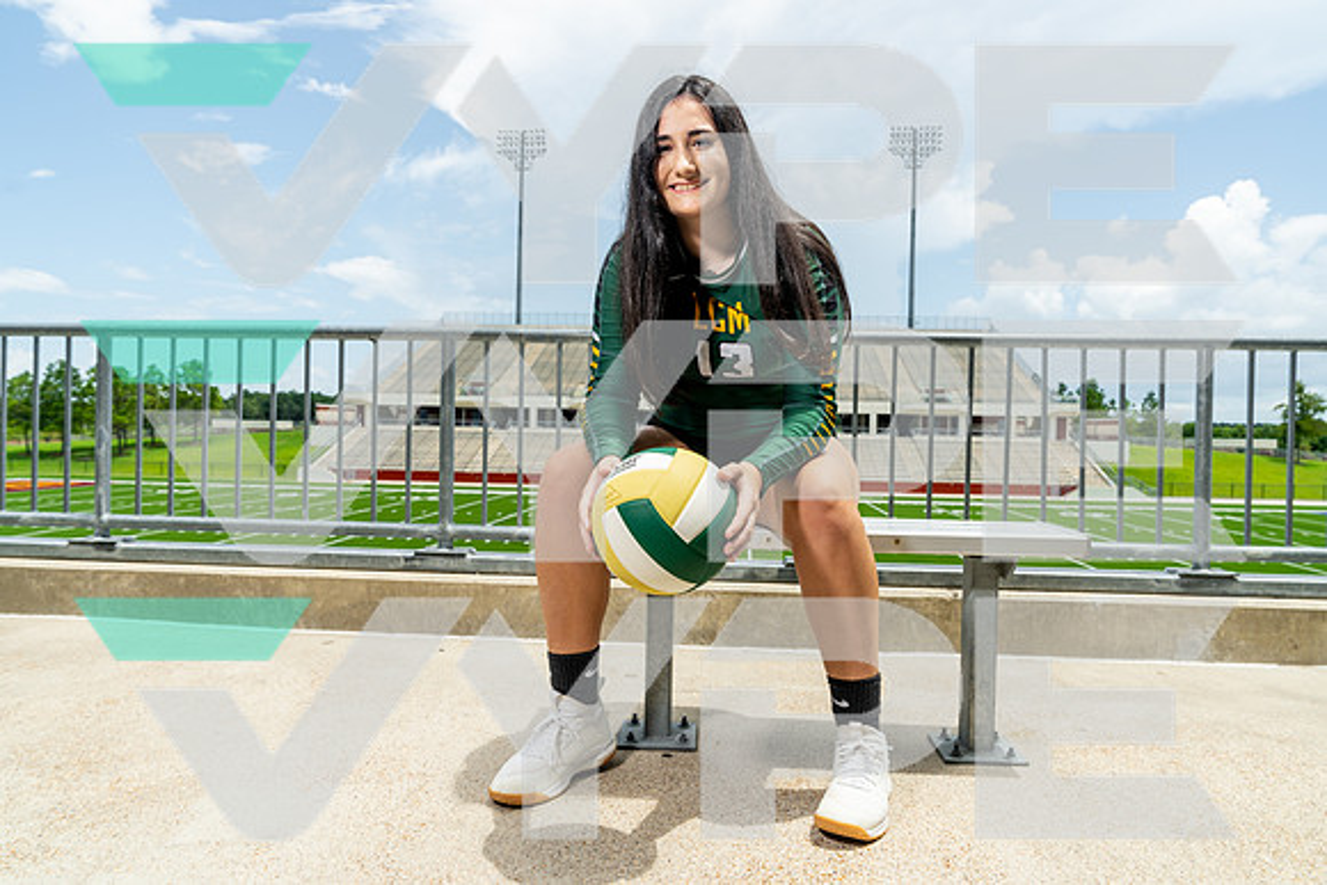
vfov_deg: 49.6
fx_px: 959
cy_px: 442
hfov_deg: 69.4
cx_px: 664
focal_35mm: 26
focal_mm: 26
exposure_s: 1/125
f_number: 8
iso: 100
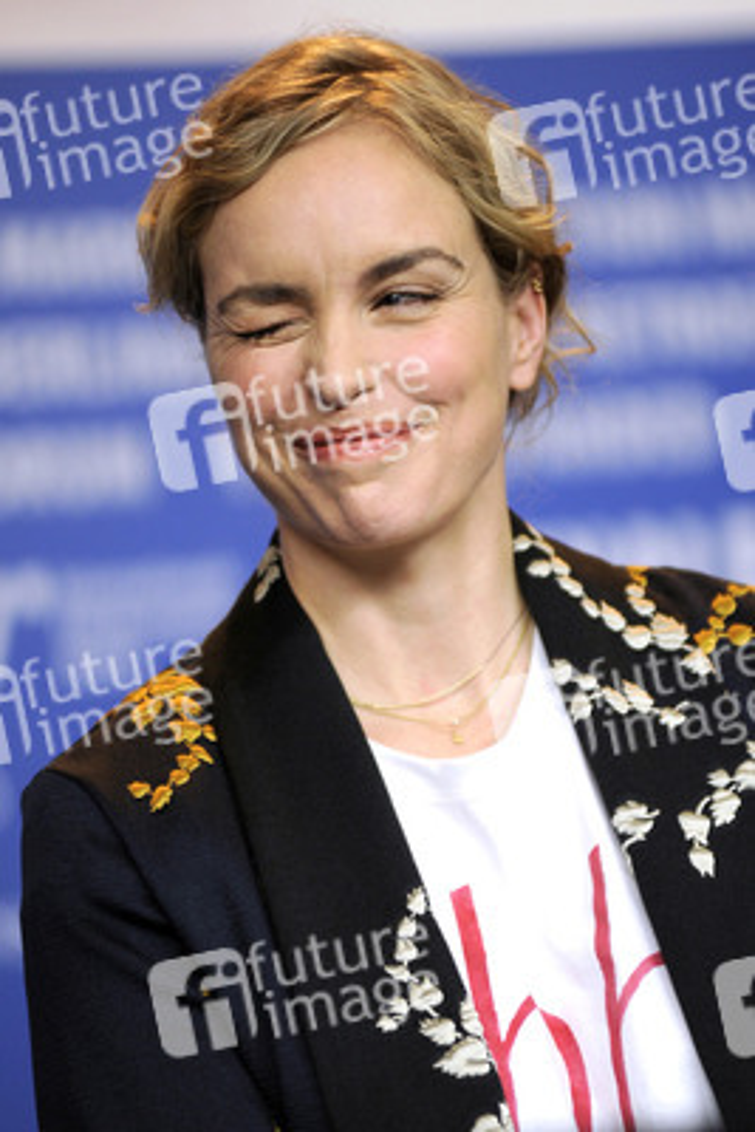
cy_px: 566
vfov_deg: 10.3
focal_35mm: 200
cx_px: 378
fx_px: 6286
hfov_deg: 6.9
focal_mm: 200
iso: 1250
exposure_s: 1/640
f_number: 2.8
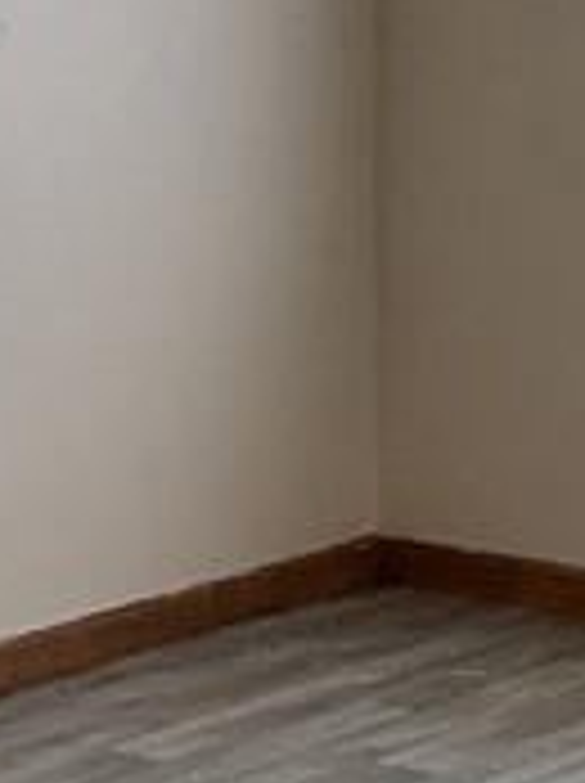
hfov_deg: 8.7
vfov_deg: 11.6
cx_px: 378
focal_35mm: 171
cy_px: 554
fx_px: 3863
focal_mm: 3
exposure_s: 1/60
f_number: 1.8
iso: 50
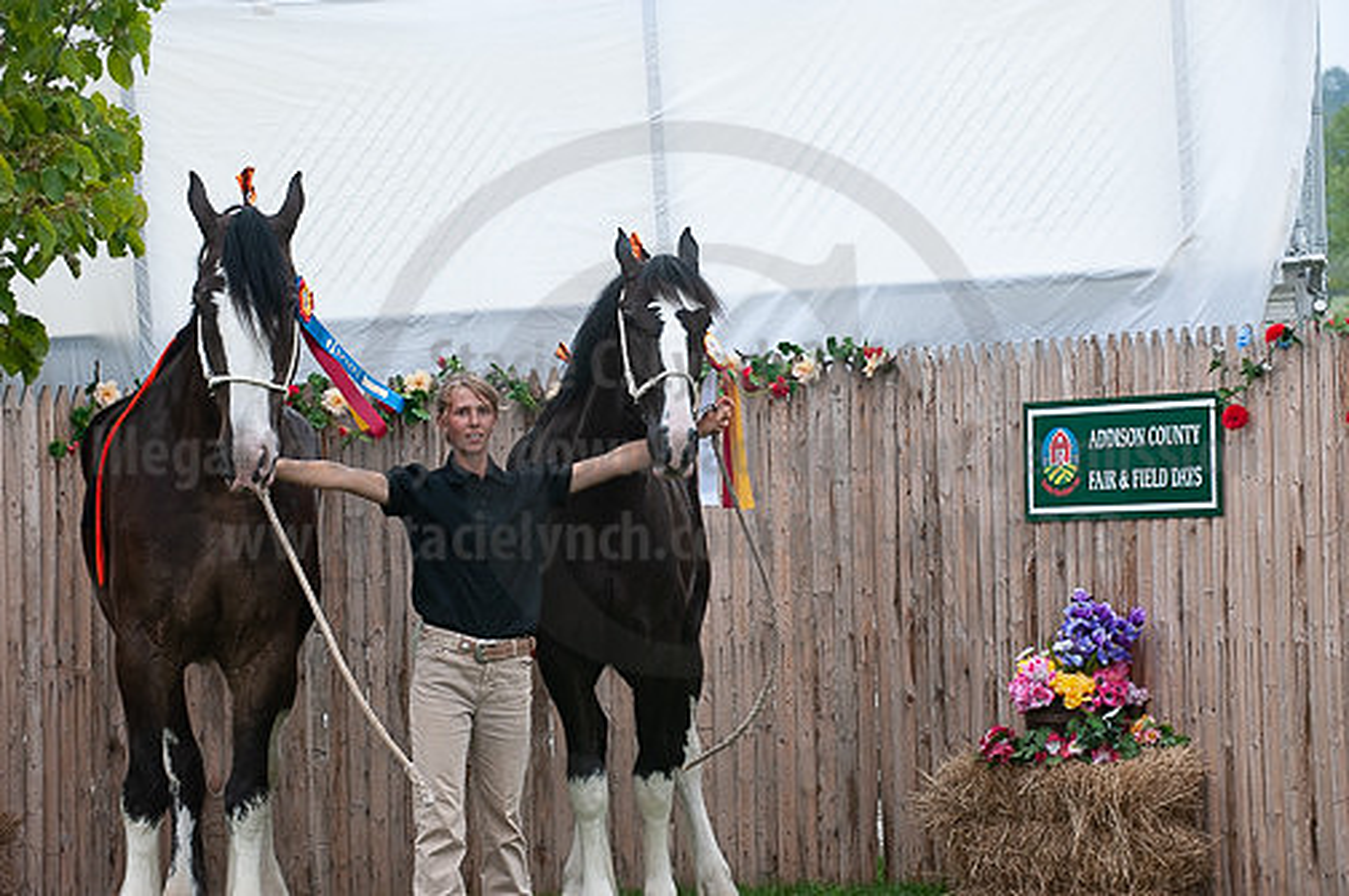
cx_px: 674
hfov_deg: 14.7
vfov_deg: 9.8
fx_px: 5241
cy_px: 448
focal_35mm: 140
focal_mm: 140
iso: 1600
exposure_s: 1/1000
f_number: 5.6
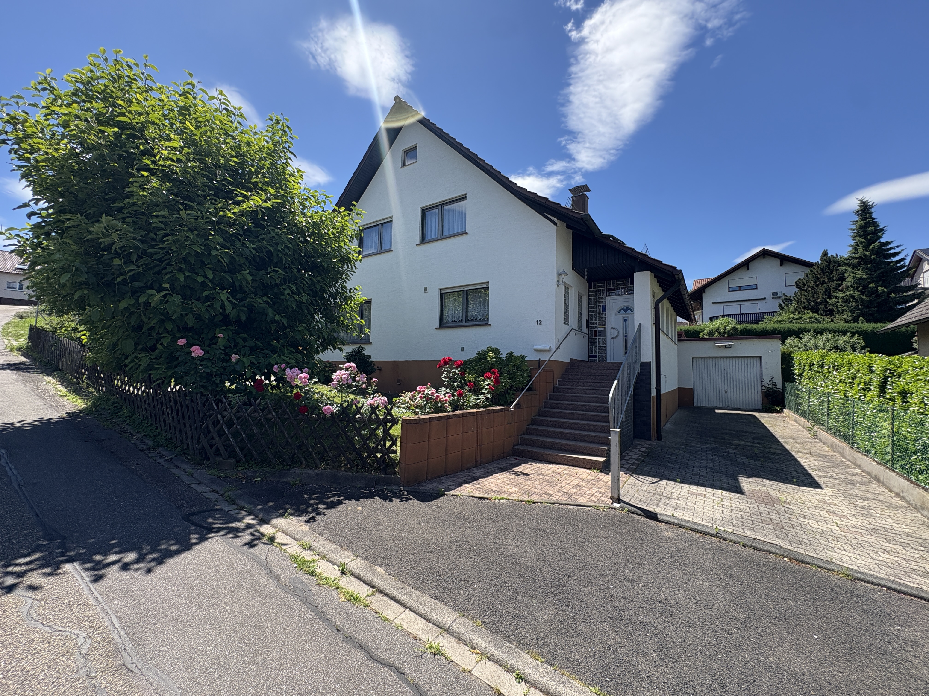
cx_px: 464
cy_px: 348
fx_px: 376
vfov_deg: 85.7
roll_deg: -0.7
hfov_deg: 102.1
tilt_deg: +4.8
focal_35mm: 14
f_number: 2.2
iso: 40
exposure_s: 1/664
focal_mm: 2.22
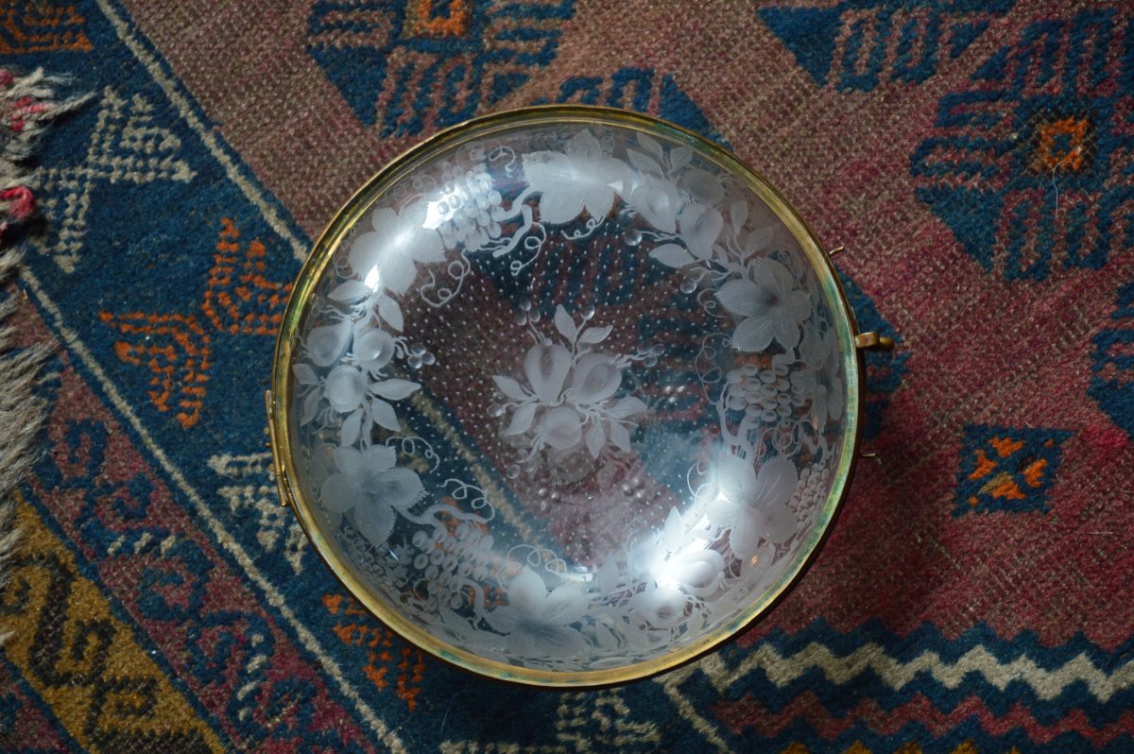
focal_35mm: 135
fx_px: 4249
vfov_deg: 10.1
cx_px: 567
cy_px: 377
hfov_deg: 15.2
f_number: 5.6
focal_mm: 90
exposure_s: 1/50
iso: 400
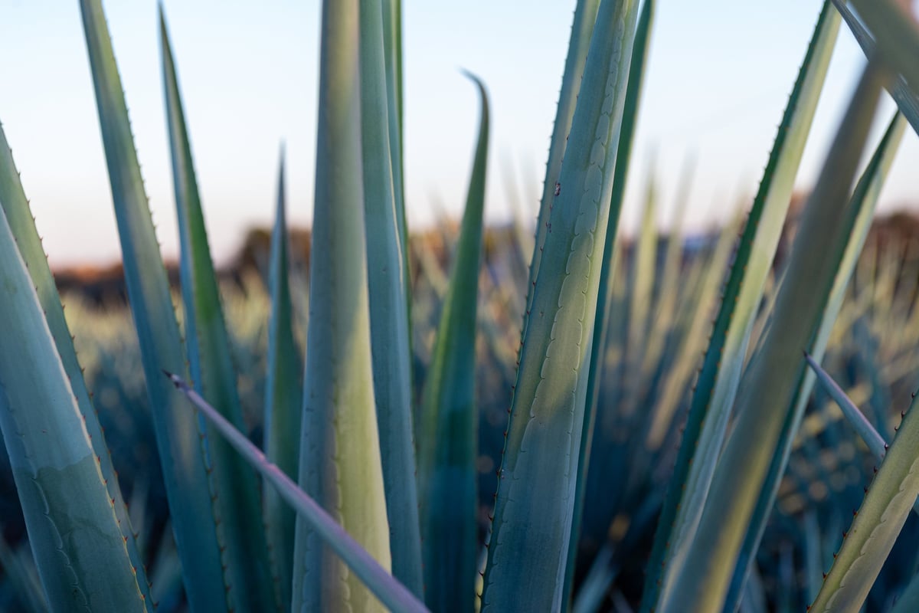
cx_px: 460
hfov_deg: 28.8
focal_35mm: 70
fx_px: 1787
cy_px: 306
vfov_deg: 19.5
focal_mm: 70
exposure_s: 1/640
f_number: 6.3
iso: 2000
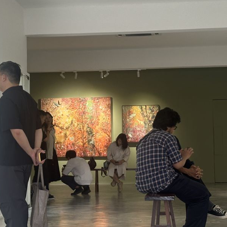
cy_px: 106
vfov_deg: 19.7
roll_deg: +1.0
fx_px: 653
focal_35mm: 88
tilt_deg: +3.5
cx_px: 104
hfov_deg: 19.7
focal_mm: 6.86
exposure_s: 1/61
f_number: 1.78
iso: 80
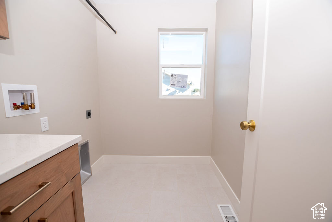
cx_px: 166
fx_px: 138
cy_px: 111
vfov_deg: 77.3
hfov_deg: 100.4
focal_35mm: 15
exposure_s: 1/200
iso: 125
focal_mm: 10
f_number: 4
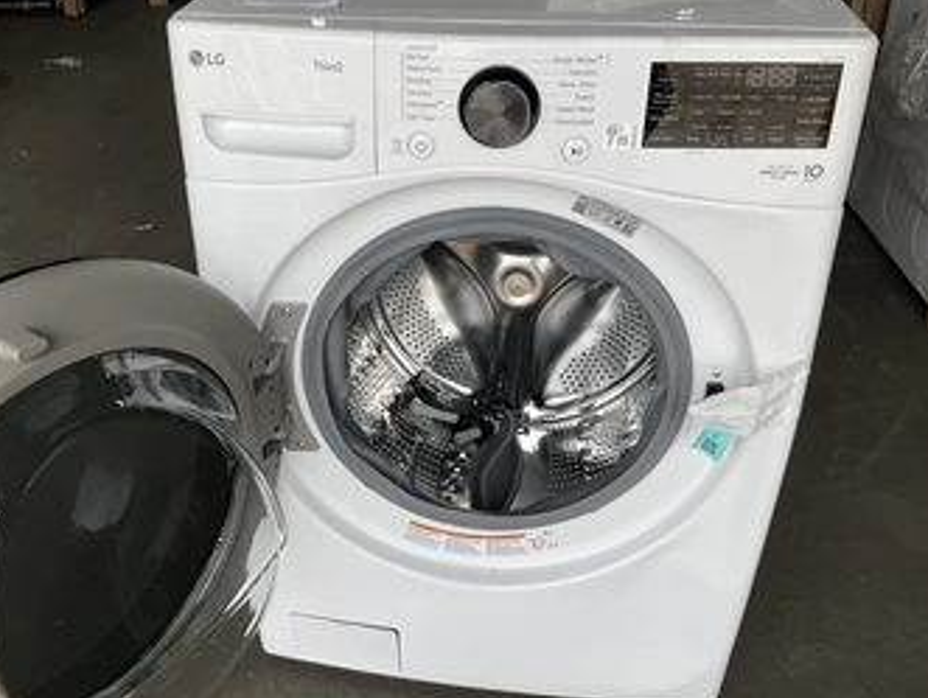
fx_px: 939
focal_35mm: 35
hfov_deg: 52.5
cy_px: 317
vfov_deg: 40.7
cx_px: 412
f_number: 1.8
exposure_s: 1/473
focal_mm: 3
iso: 25
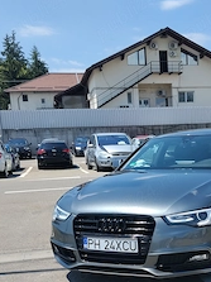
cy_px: 223
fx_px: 423
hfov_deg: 27.2
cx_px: 181
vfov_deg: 35.7
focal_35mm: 52
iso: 50
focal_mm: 4.22
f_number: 1.8
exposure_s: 1/1360
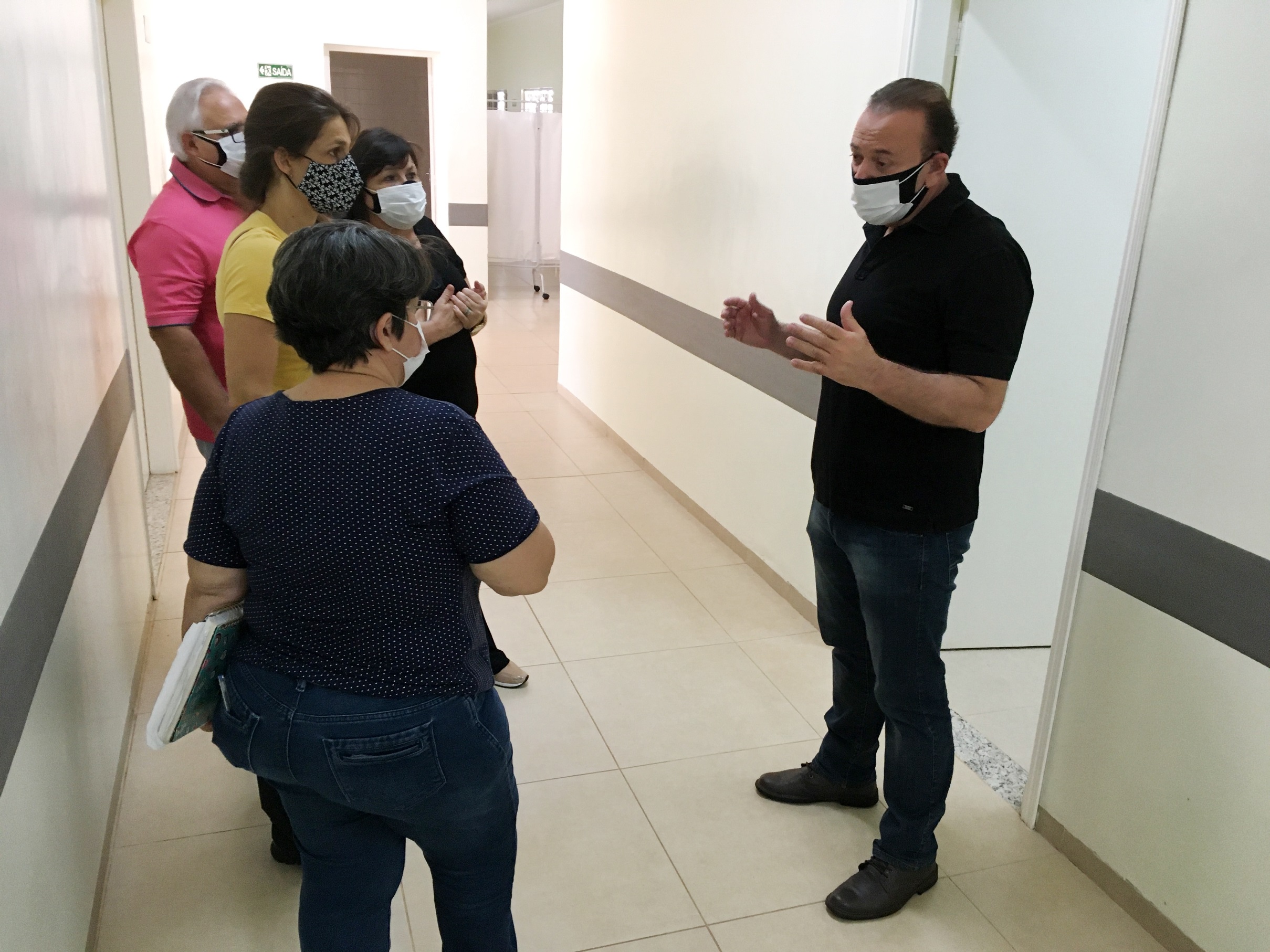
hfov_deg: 61.7
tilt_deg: -17.8
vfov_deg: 48.2
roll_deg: -2.7
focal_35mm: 29
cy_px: 476
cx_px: 635
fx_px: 1064
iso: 100
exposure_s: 1/30
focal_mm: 4.15
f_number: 2.2
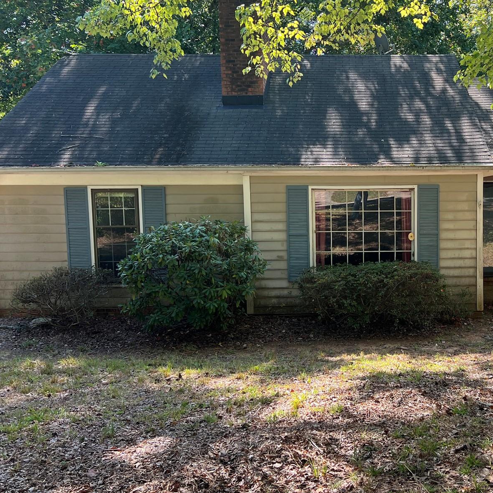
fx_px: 645
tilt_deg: -5.5
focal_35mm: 40
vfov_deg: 41.8
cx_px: 374
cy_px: 228
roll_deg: +0.6
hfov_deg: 40.6
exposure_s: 1/466
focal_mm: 5.7
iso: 50
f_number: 1.5
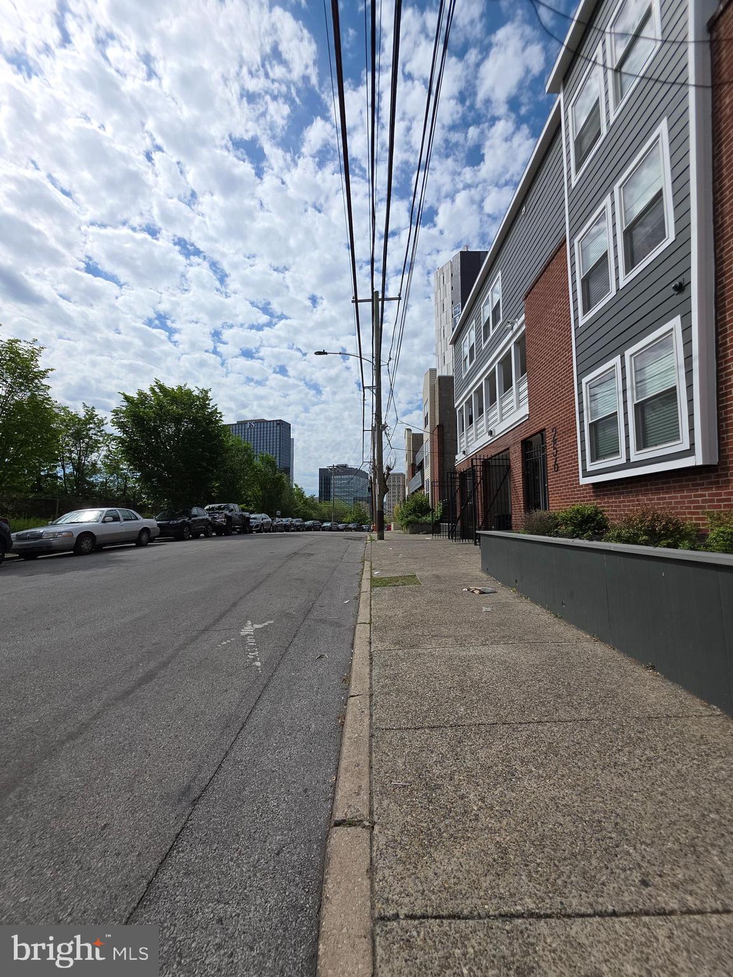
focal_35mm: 13
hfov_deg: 89.9
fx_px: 367
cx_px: 366
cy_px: 488
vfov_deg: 106.2
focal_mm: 2.2
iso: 20
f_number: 1.9
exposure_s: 1/2038
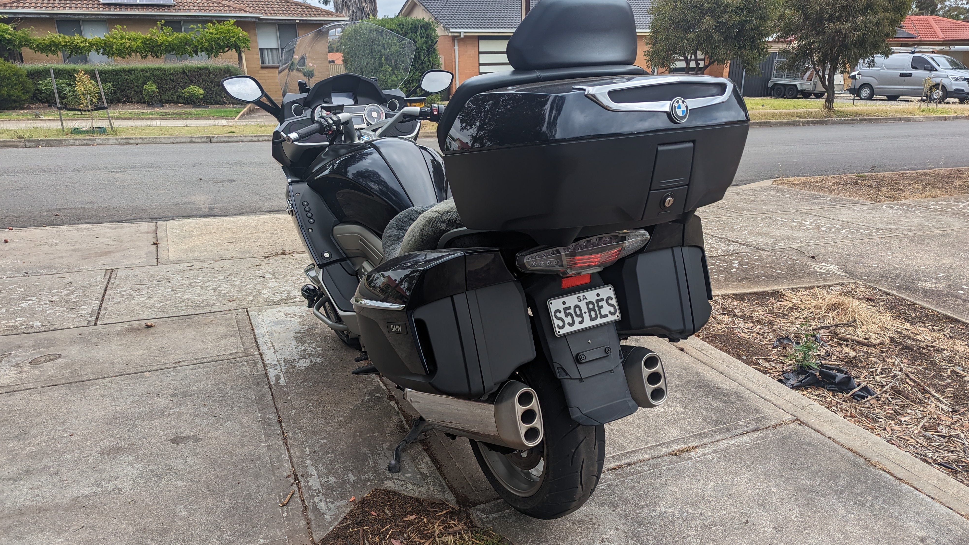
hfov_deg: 69.8
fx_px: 694
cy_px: 289
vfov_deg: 42.9
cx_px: 497
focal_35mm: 27
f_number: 1.85
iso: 45
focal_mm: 6.81
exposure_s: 1/1414
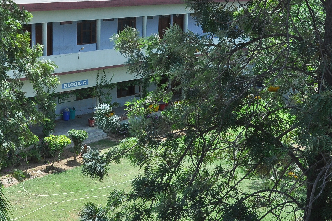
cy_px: 72
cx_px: 68
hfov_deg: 31.6
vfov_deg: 21.8
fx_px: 571
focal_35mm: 62
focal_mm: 18
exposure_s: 1/400
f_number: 7.1
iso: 250
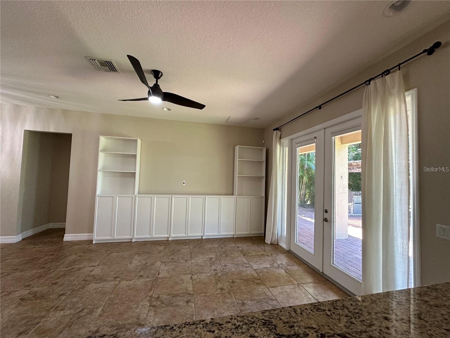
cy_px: 169
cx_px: 225
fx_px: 182
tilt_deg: +2.5
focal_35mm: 14
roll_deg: -2.0
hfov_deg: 102.1
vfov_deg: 85.7
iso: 320
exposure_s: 1/120
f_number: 2.2
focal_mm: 2.22
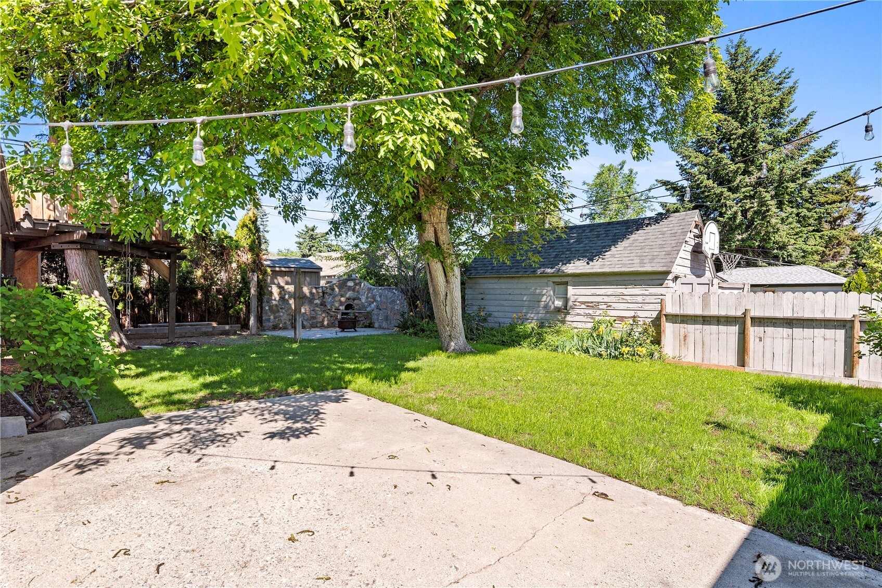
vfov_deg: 67.4
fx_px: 441
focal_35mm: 18
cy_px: 294
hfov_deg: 90.0
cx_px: 441
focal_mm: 18
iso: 100
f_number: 8
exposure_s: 1/250
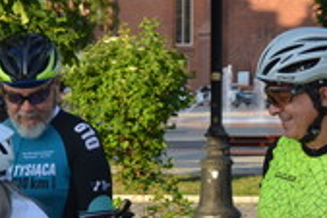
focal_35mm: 151
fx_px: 1373
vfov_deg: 9.1
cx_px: 81
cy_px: 204
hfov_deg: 13.5
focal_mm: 40
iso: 400
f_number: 5.3
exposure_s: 1/500
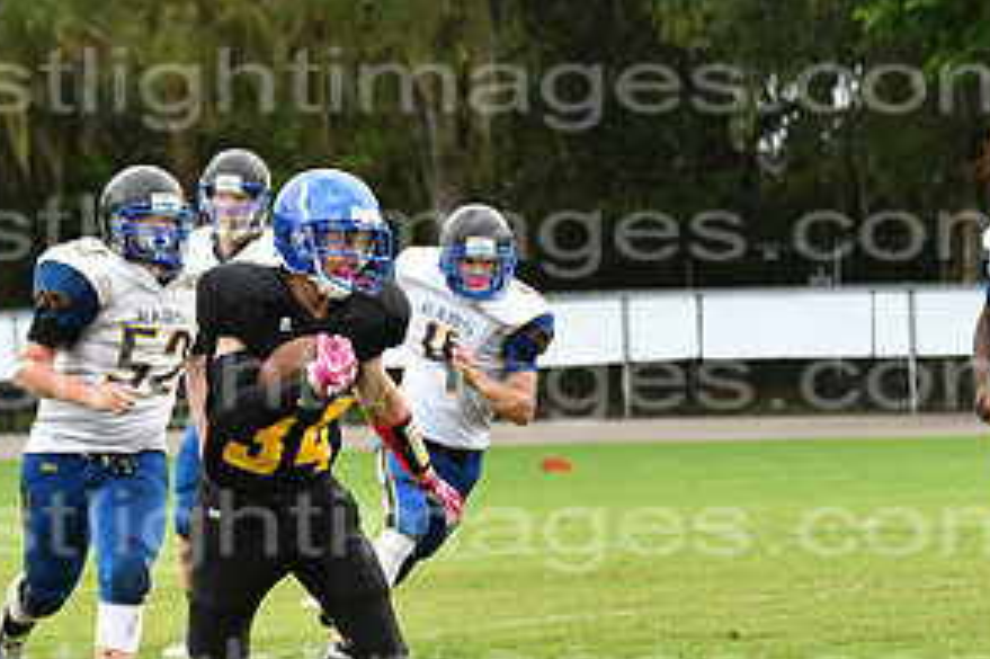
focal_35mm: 416
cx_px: 280
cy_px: 458
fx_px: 11433
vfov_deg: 3.3
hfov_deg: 5.0
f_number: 3.5
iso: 800
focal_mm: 140
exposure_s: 1/1600
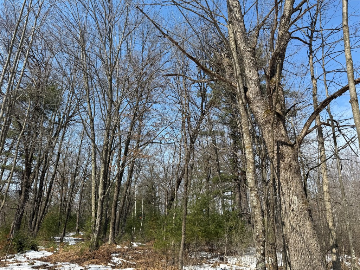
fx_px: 250
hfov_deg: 71.6
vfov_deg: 56.8
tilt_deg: +21.2
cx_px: 180
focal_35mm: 24
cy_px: 135
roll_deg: -2.4
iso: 80
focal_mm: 6.76
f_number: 1.78
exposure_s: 1/3247
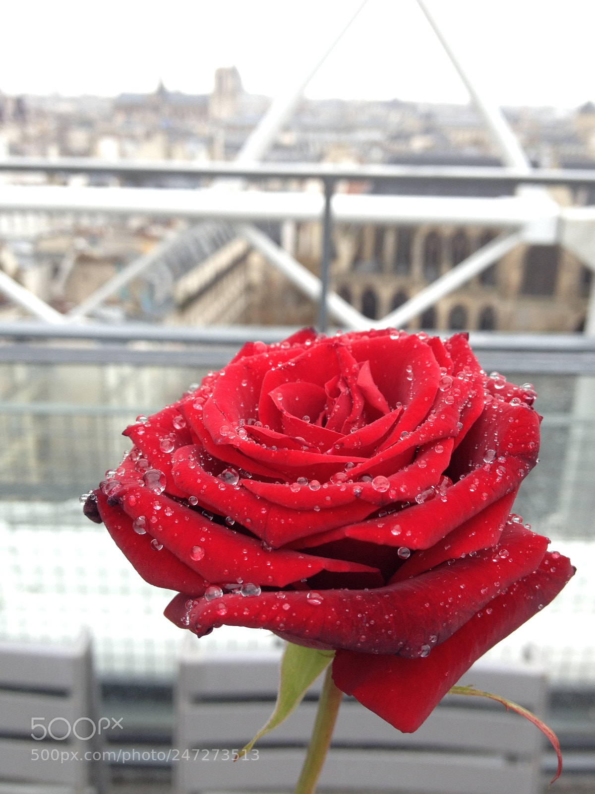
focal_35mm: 35
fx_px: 802
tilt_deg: -17.0
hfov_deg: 40.7
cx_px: 298
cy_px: 397
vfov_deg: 52.6
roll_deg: -1.2
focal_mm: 4.28
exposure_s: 1/123
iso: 50
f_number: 2.4
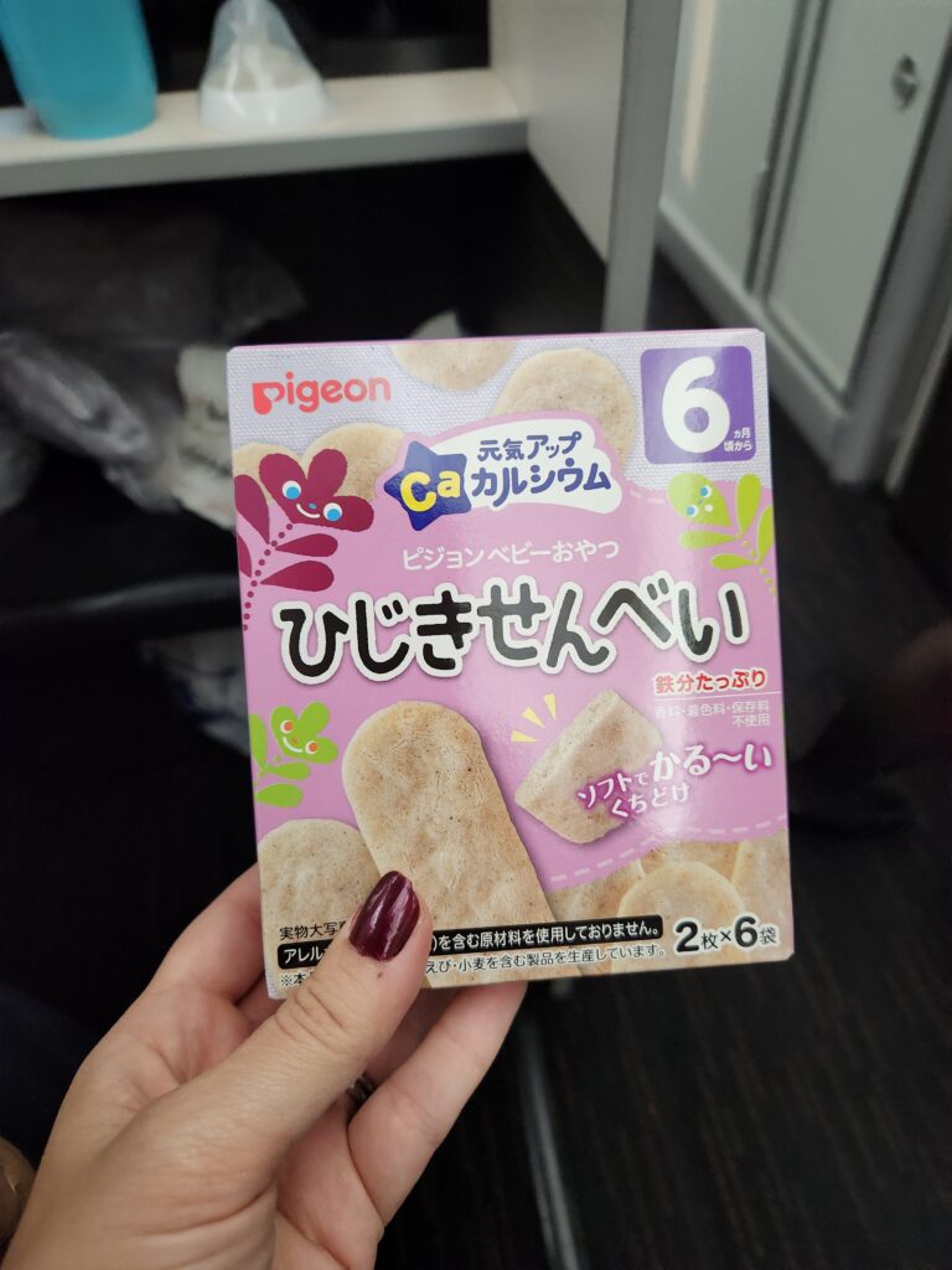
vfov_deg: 73.9
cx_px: 476
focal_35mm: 23
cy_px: 635
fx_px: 843
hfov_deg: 58.9
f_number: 1.8
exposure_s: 1/47
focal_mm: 5.4
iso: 500
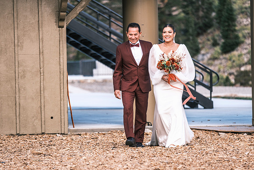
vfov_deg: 6.5
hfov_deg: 9.8
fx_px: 1482
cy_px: 85
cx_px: 127
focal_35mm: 210
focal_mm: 140
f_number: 2.8
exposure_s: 1/850
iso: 400
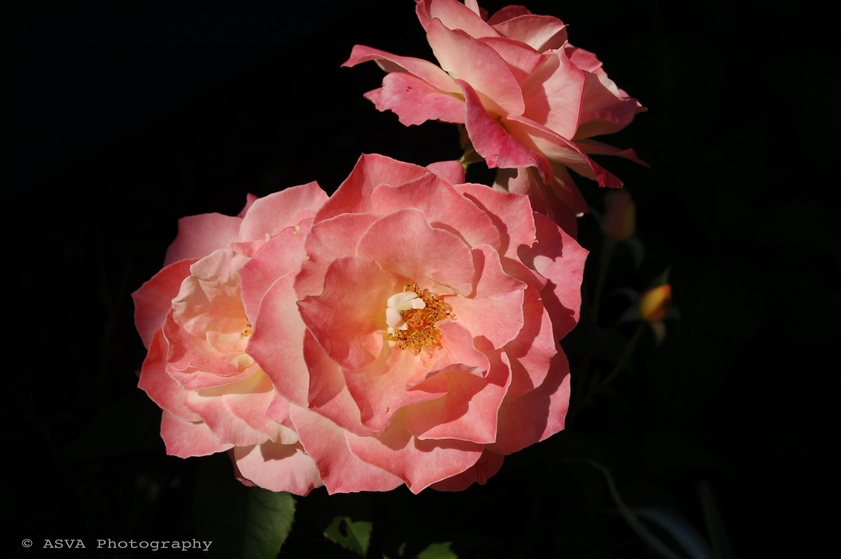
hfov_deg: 24.6
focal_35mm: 82
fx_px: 1925
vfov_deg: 16.5
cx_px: 420
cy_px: 280
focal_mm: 55
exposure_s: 1/800
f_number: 8
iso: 200
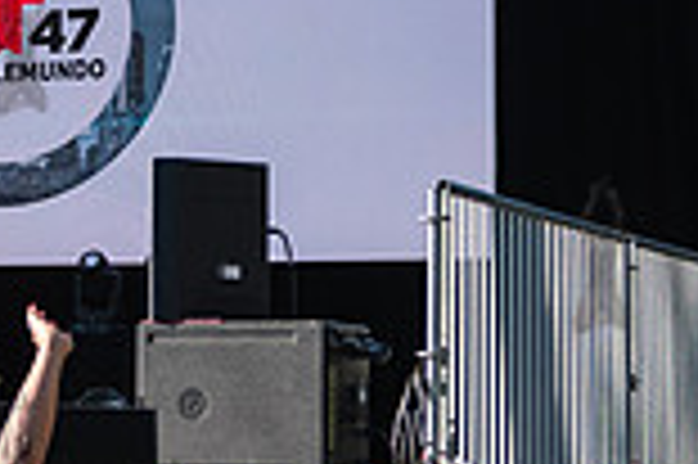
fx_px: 2905
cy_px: 34
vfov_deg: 9.1
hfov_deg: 13.5
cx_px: 18
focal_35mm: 150
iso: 500
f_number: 2.8
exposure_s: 1/2500
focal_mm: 40
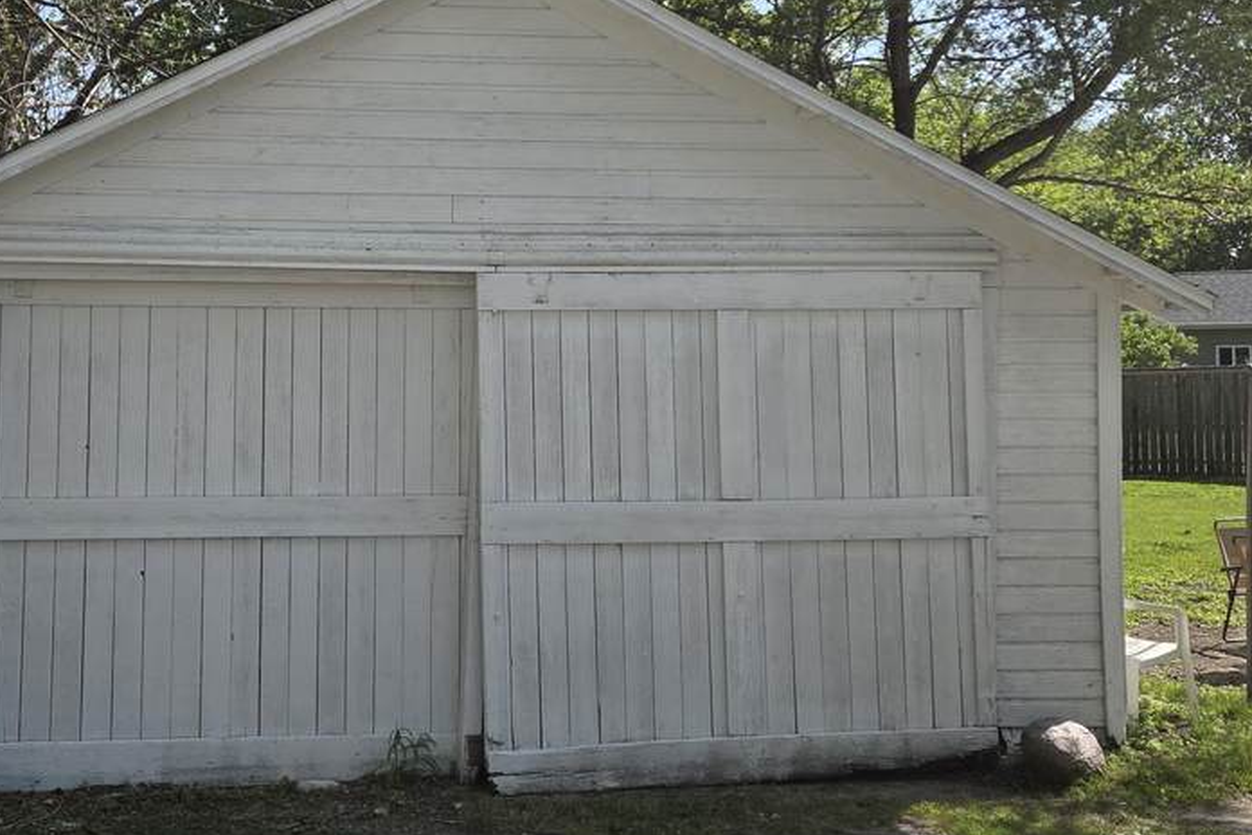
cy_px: 281
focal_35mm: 44
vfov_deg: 30.3
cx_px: 392
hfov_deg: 43.7
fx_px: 1530
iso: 80
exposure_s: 1/3819
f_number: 1.8
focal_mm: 5.4
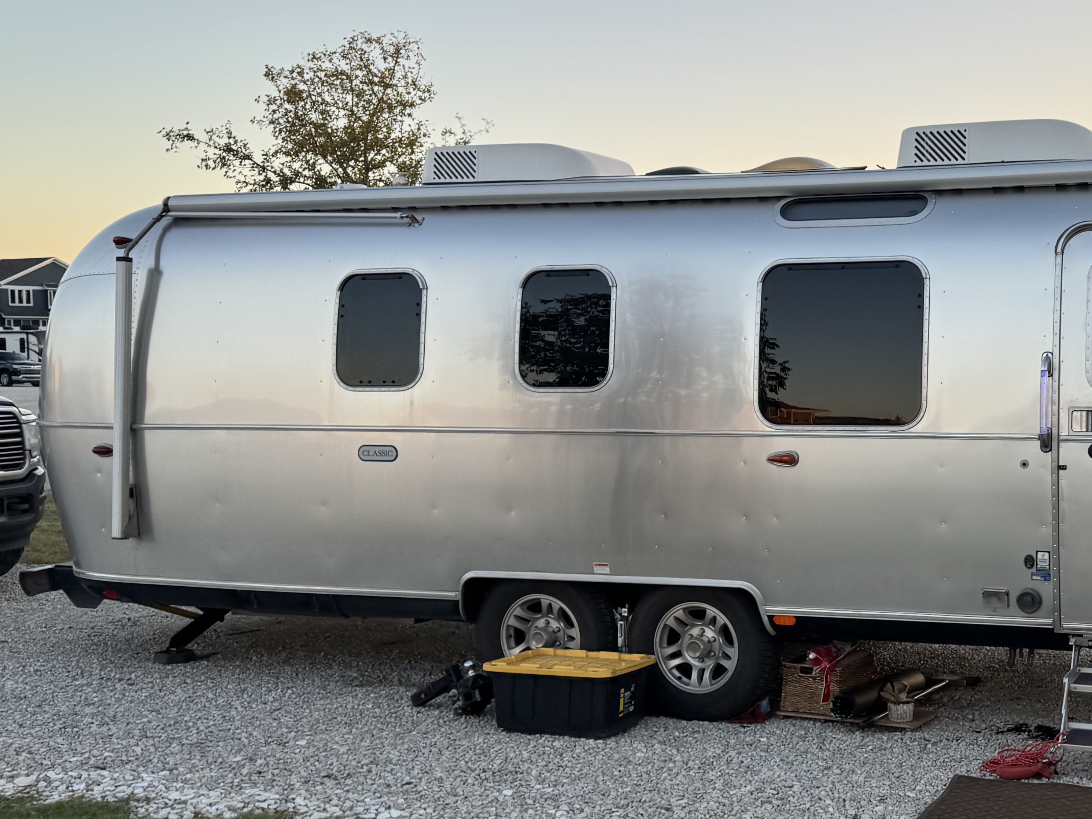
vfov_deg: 31.5
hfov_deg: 39.0
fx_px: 1451
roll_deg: -1.2
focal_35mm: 46
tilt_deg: -4.6
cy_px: 457
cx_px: 937
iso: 80
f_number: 1.78
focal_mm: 6.76
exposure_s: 1/671
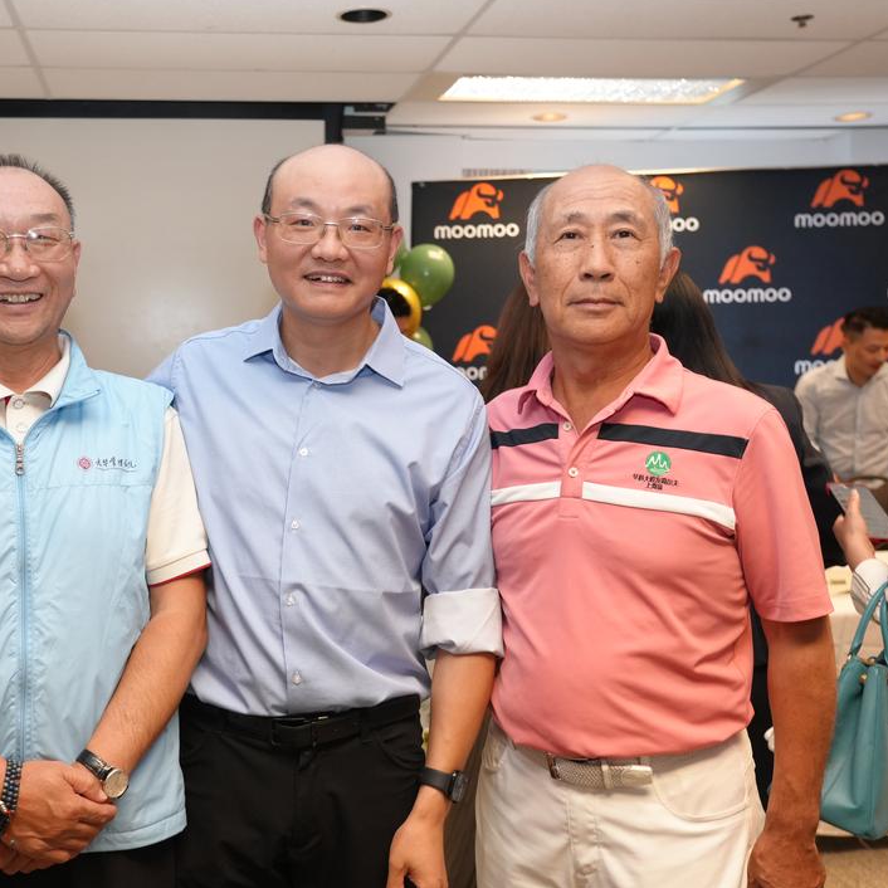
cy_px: 438
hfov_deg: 42.3
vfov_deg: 42.8
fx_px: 1132
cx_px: 307
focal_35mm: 39
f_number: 4
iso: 2500
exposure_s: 1/160
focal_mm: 30
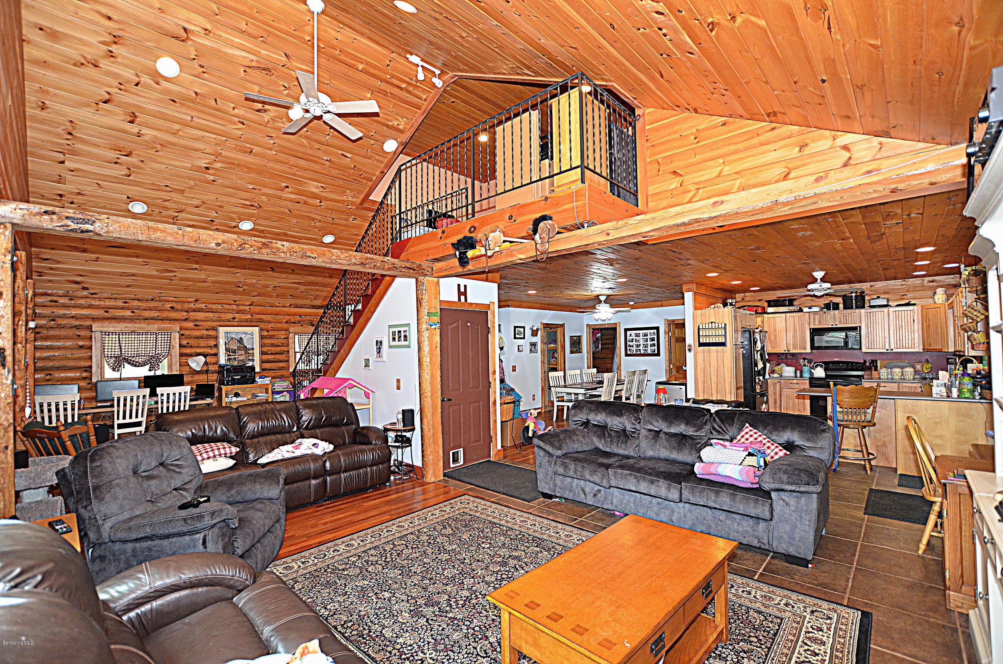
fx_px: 417
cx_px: 502
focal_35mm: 15
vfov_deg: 77.1
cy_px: 332
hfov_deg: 100.5
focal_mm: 10
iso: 800
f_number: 4
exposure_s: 1/60
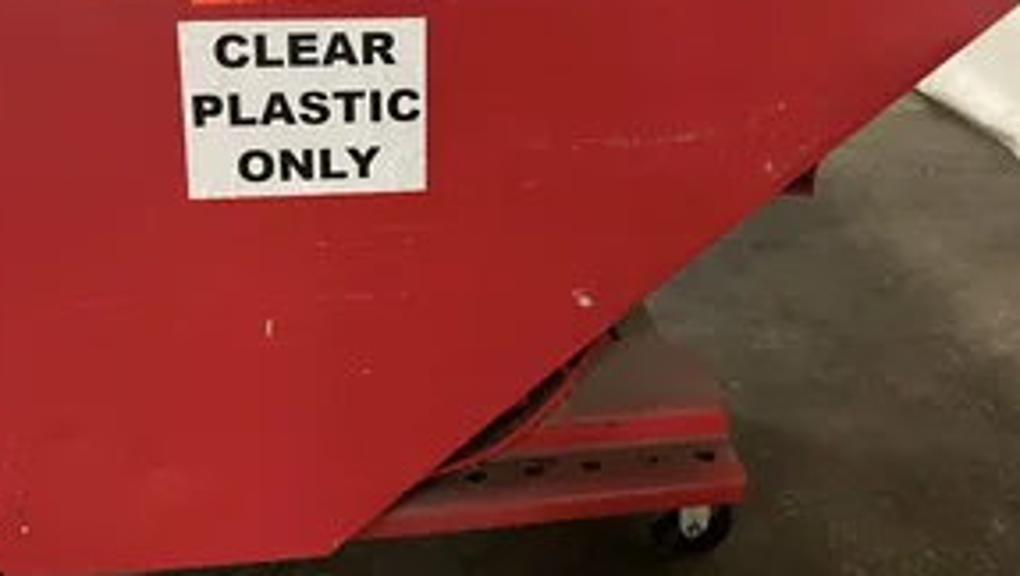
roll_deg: +0.8
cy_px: 85
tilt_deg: -17.8
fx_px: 1191
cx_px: 487
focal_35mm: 44
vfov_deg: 26.5
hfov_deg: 46.3
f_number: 1.8
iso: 320
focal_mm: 3
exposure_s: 1/32
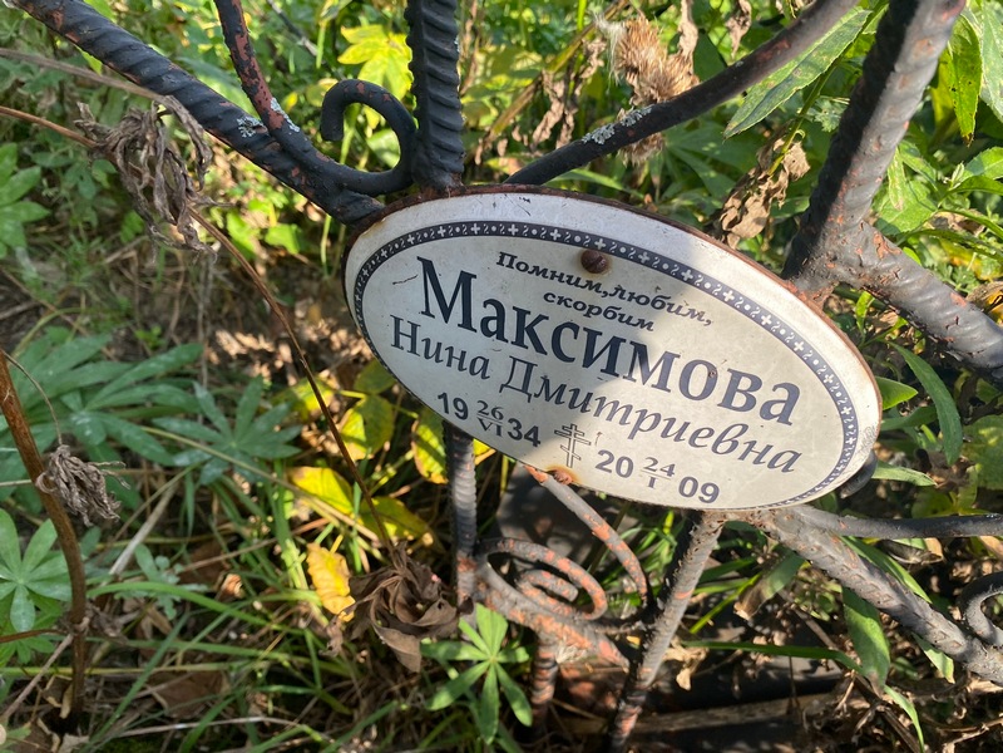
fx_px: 753
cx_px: 502
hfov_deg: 67.3
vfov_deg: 53.1
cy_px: 376
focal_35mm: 26
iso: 32
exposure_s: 1/517
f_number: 1.8
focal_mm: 4.25
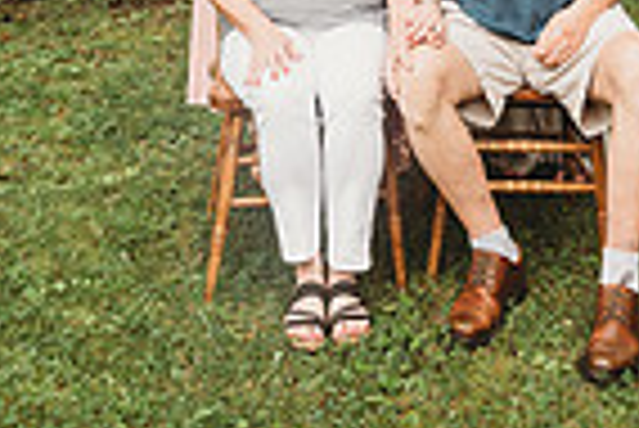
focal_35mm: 76
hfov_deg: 26.3
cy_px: -505
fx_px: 1350
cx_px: 486
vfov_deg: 14.1
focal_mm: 24
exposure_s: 1/160
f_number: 3.5
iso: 400
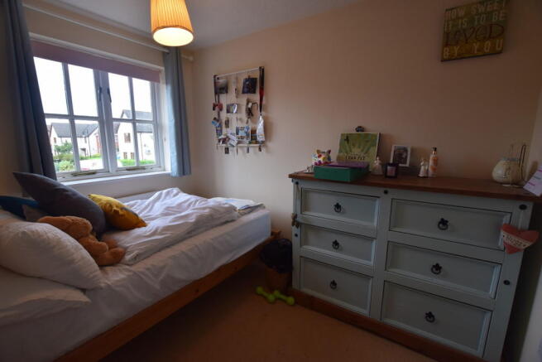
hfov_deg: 100.4
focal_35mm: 15
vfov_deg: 77.4
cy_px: 181
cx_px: 271
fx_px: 226
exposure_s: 1/80
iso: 400
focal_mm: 10
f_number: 5
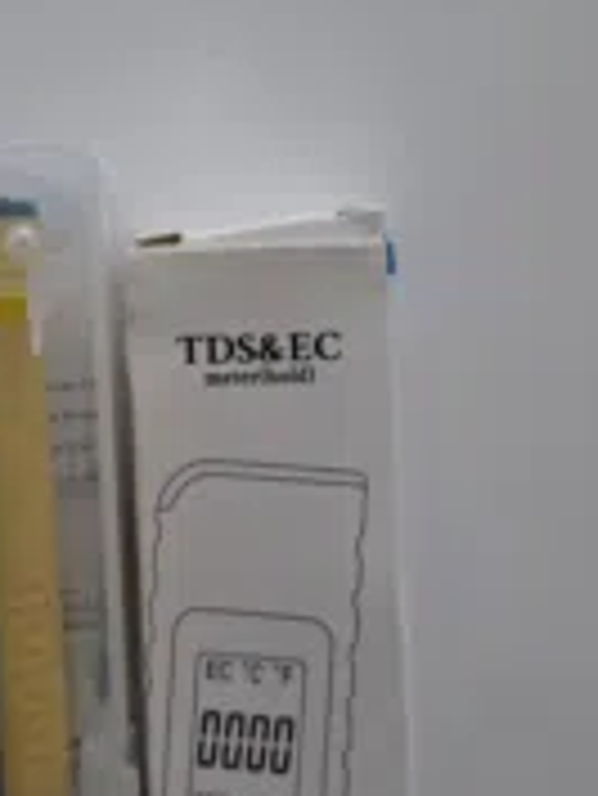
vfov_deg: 36.4
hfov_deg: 27.6
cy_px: 265
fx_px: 1196
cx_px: 144
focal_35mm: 52
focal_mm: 5.54
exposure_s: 1/271
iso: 50
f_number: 1.8
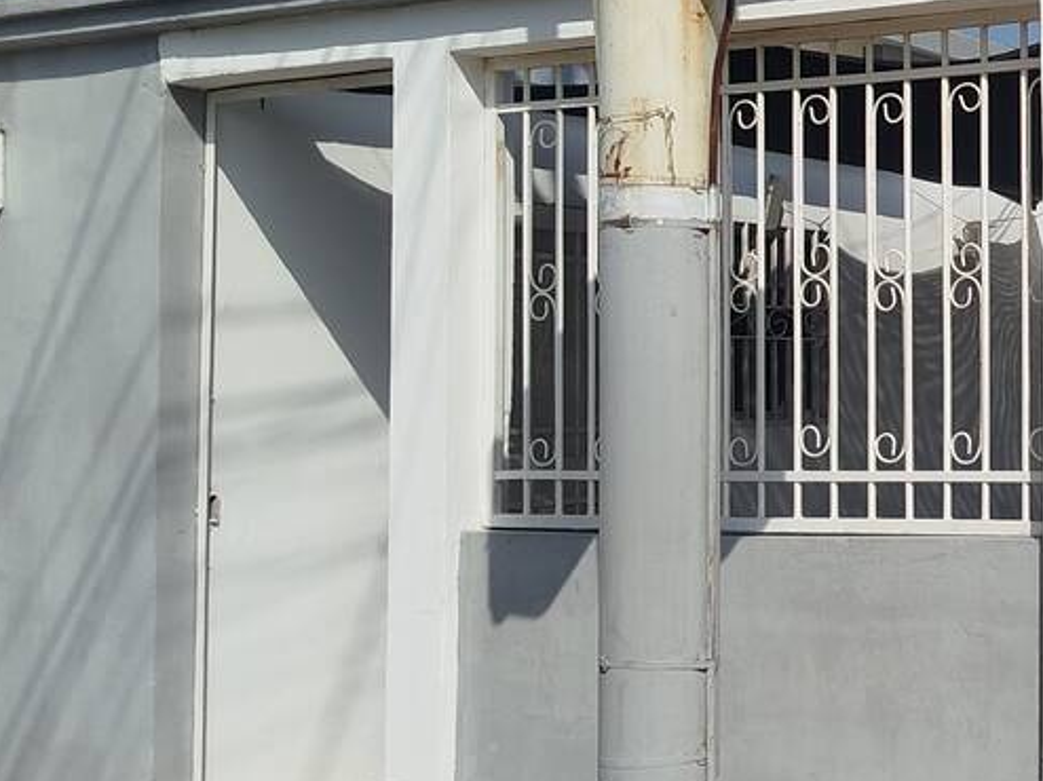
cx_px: 1203
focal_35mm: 70
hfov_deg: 25.4
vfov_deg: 21.0
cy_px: 308
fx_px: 2108
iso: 50
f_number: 1.7
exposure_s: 1/1837
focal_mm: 5.31
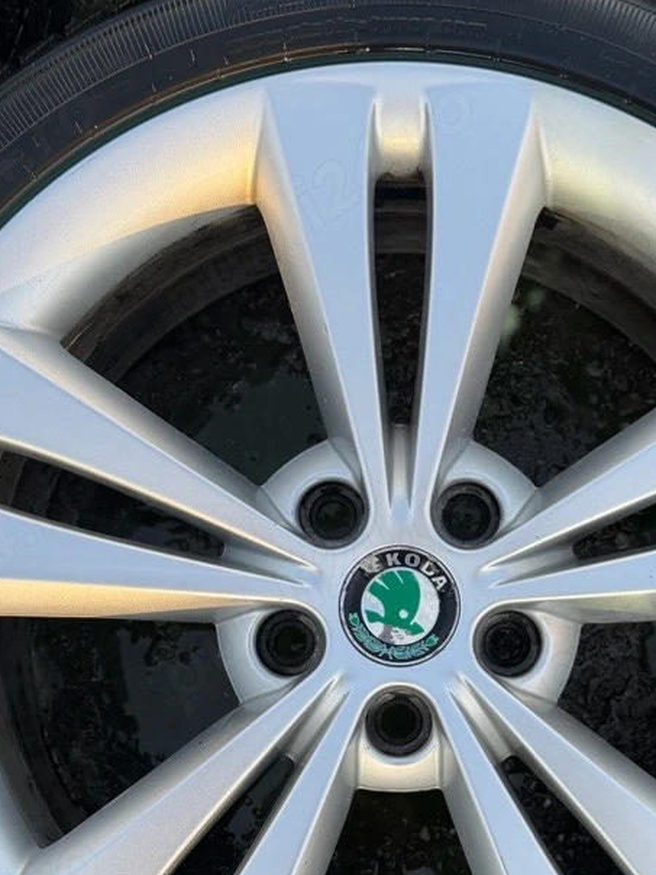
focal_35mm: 53
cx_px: 413
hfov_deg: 27.4
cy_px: 640
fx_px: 1339
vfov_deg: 35.5
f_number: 1.78
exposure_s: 1/708
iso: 80
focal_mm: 6.76
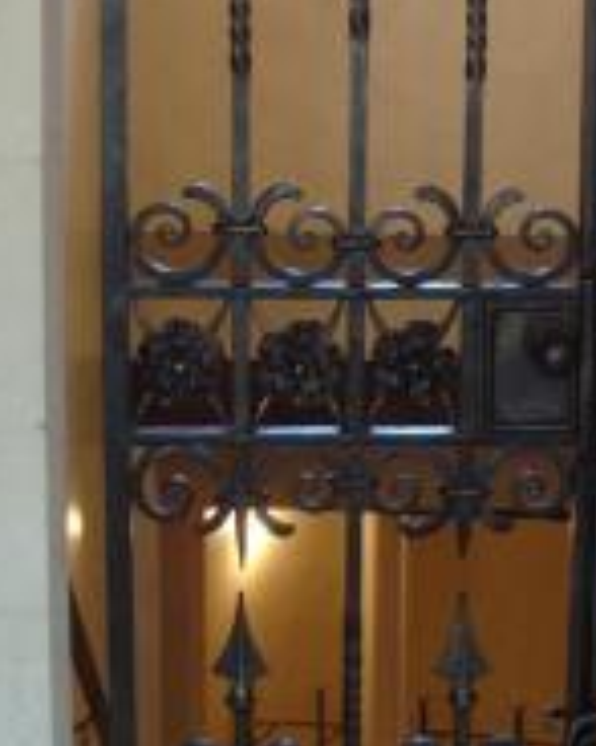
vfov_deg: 20.0
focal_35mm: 95
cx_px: 624
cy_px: 170
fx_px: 2096
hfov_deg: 15.8
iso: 200
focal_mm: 7.8
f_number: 2.8
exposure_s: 1/30
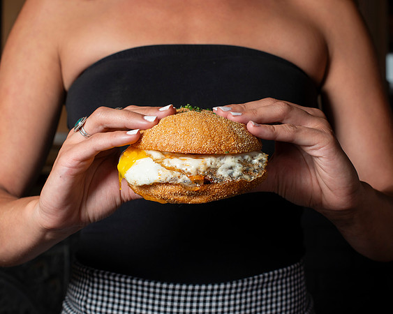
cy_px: 160
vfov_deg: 23.9
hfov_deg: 29.6
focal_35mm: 64
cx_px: 180
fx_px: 743
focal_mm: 50
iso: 200
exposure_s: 1/200
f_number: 6.3
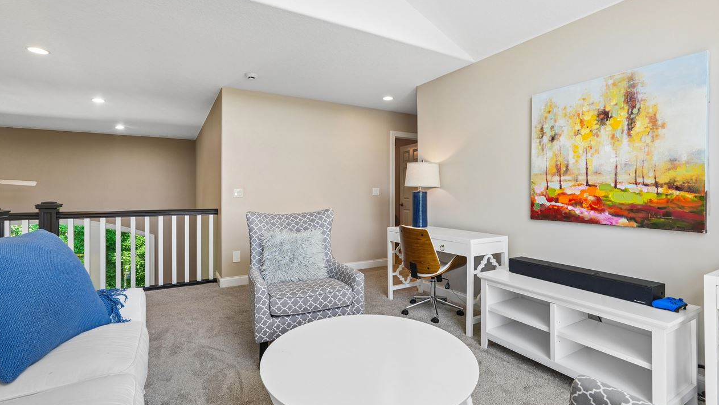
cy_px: 181
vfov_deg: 63.8
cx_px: 360
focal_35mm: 17
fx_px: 324
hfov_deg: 95.9
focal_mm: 16
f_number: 10
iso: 400
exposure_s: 1/25
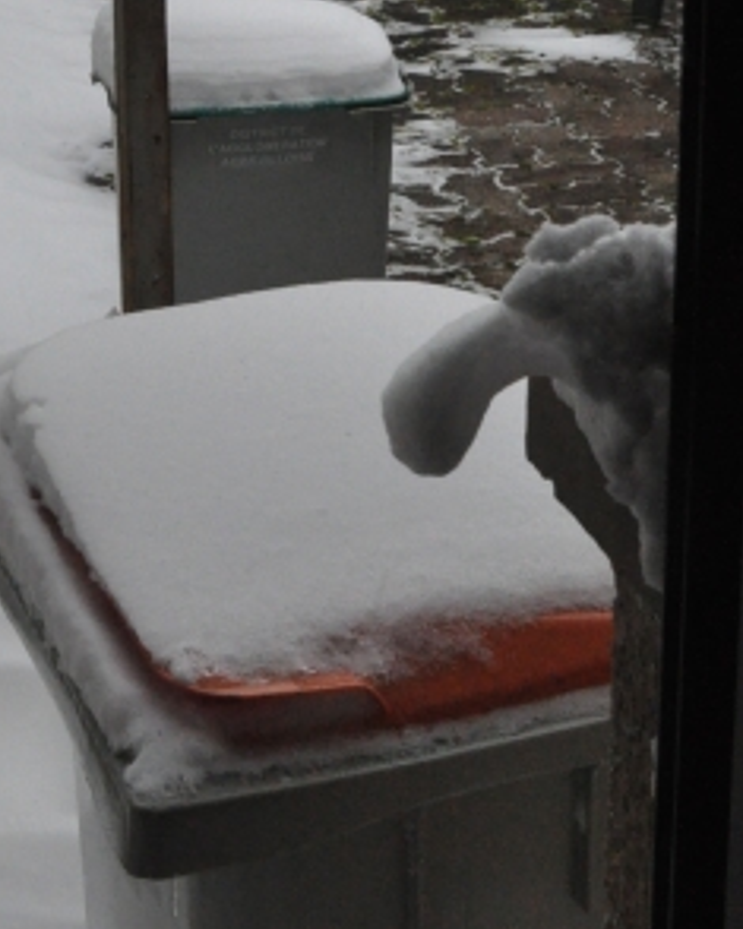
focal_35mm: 96
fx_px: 2627
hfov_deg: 15.8
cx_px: 36
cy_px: -190
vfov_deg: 18.9
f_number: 9
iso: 1600
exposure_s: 1/2000
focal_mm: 21
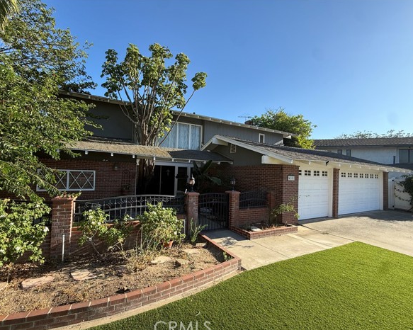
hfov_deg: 96.7
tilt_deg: +2.2
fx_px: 183
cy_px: 168
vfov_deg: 84.0
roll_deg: -1.2
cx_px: 196
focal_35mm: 15
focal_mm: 2.22
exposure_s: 1/638
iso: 64
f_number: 2.2
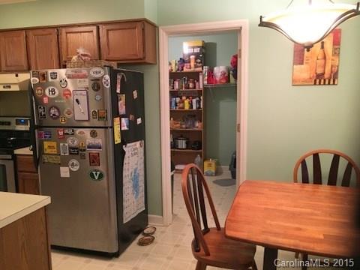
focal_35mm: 29
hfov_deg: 61.7
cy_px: 135
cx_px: 180
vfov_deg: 48.2
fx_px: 302
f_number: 2.2
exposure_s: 1/24
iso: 200
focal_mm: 4.15
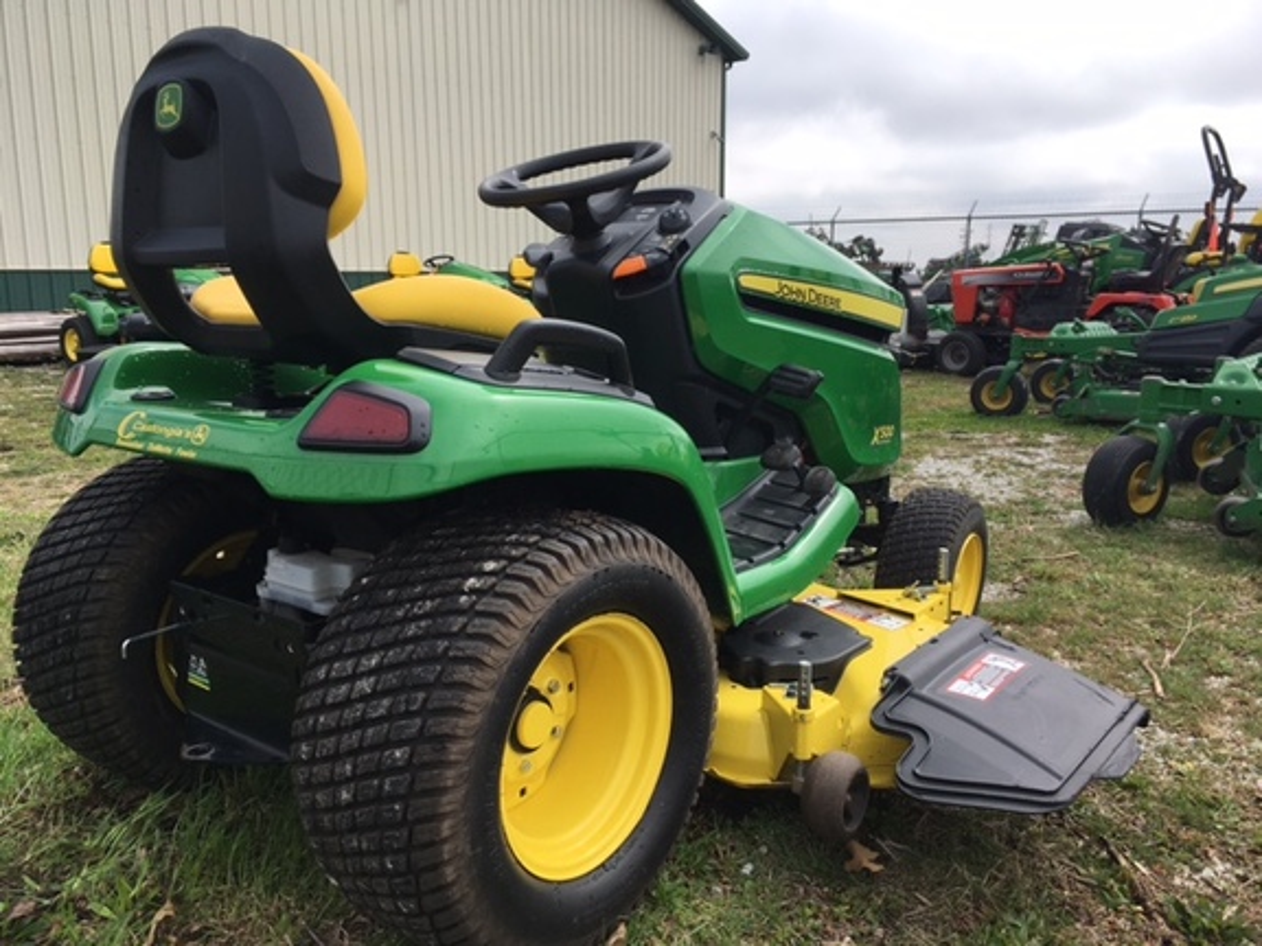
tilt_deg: -9.7
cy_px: 473
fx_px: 1057
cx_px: 631
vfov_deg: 48.2
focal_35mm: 29
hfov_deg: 61.7
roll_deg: +0.7
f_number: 2.2
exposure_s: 1/1282
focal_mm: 4.15
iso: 25
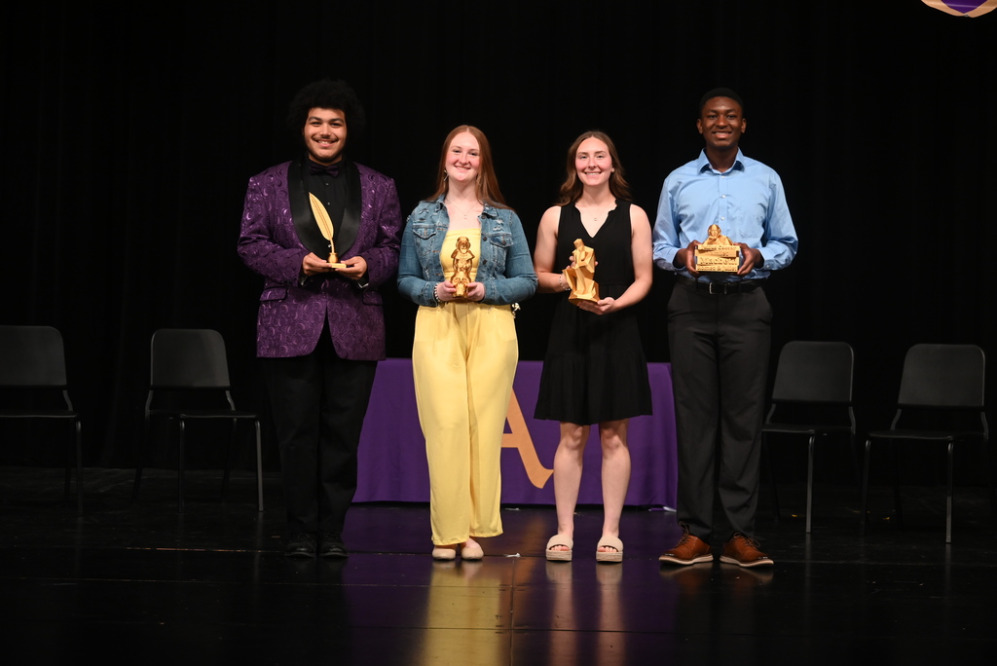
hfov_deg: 24.2
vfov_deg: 16.3
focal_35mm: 84
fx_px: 2328
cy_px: 333
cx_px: 498
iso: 1400
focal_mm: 84
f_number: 6
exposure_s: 1/100
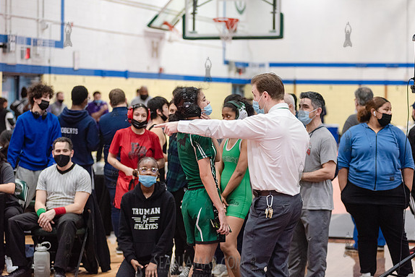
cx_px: 208
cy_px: 139
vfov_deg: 13.6
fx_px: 1165
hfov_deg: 20.2
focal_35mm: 101
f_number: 3.5
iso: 4000
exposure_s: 1/400
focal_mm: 100
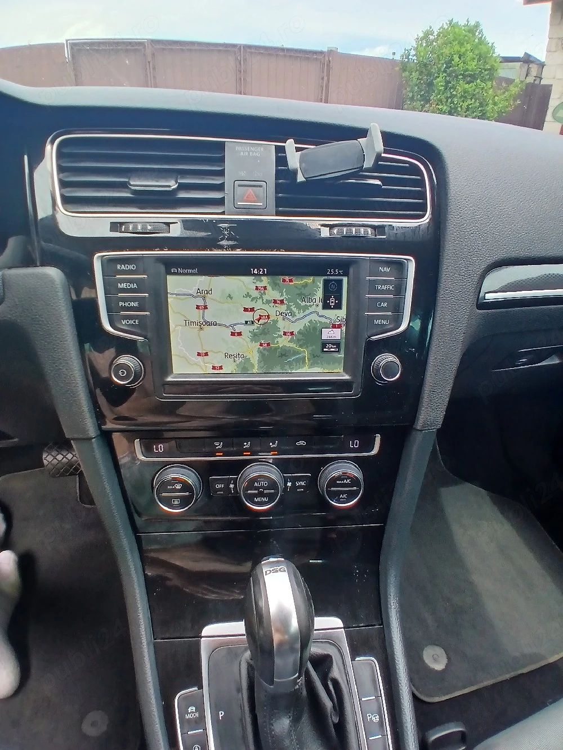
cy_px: 375
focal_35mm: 17
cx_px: 282
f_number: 2.2
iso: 50
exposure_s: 1/102
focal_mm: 1.4
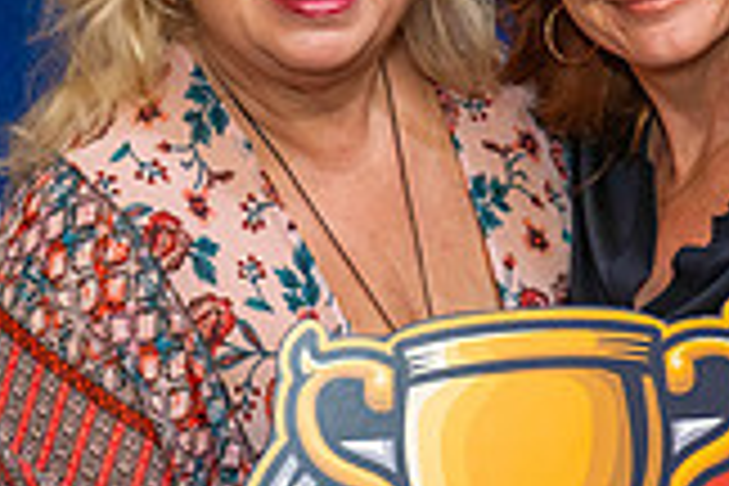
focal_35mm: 147
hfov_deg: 13.9
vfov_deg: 9.3
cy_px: 263
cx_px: 612
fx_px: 2977
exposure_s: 1/160
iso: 1250
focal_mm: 41
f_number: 4
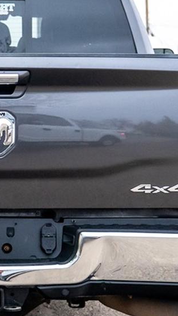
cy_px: 113
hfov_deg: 7.7
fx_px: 1319
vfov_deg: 13.7
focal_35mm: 157
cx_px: -4
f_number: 4
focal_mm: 50
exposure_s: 1/100
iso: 2500
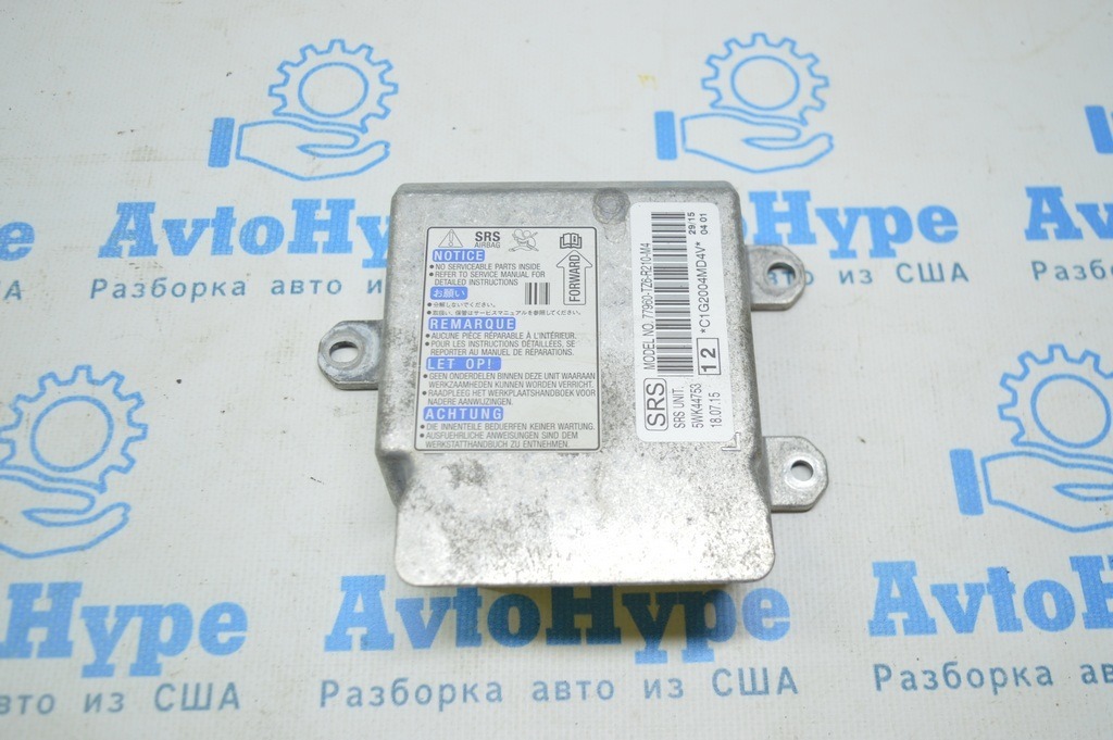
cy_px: 370
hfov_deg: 53.2
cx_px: 556
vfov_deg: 36.8
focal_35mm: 36
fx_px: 1112
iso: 400
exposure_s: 1/60
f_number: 4
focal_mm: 24
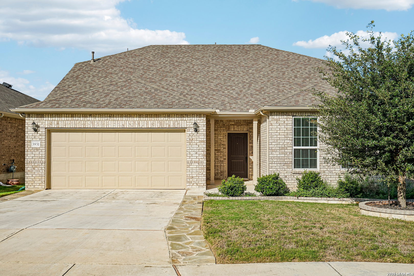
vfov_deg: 37.9
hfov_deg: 54.4
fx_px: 402
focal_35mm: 35
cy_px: 138
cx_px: 207
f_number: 8
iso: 200
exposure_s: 1/800
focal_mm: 35
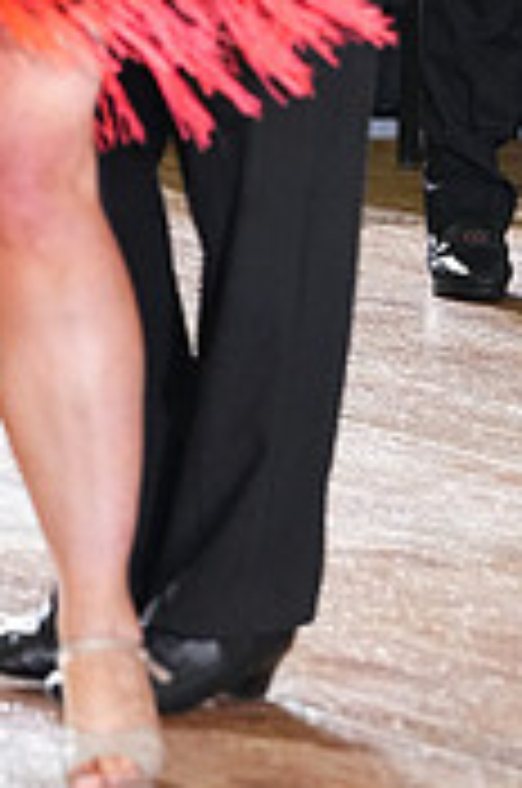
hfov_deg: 2.5
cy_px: -158
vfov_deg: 3.8
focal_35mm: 545
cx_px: -79
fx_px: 11900
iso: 6400
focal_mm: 164
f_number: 5.6
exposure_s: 1/320
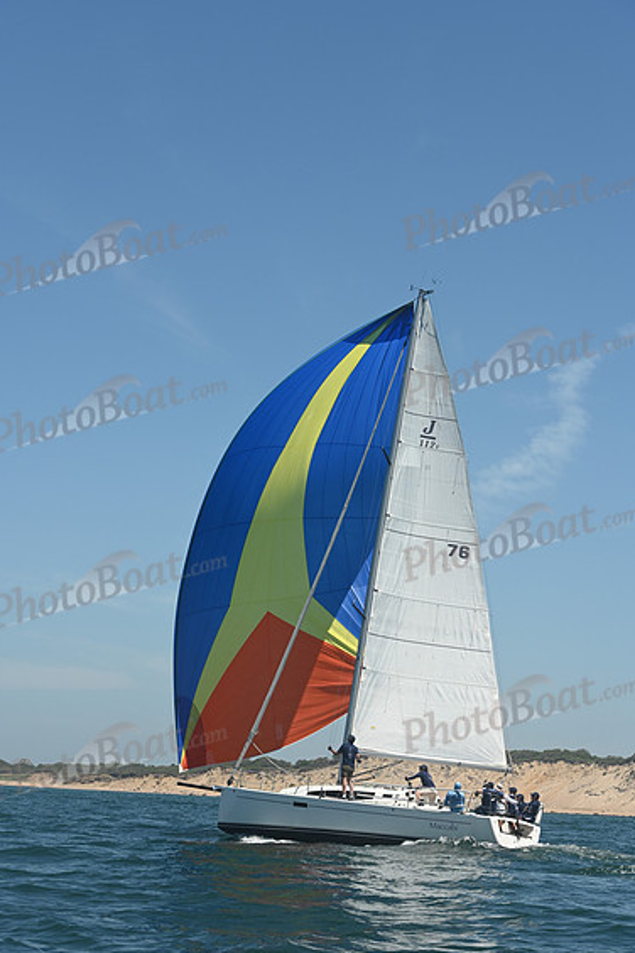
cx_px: 315
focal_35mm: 72
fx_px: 1905
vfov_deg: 28.1
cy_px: 475
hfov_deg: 18.9
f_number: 8
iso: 320
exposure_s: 1/1000
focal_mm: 70
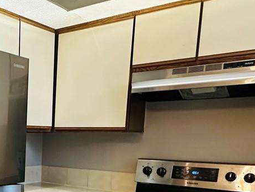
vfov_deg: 27.6
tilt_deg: -11.2
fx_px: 361
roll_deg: -0.6
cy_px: 200
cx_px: -11
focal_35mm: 49
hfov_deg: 34.7
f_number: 2.2
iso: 400
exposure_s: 1/60
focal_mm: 2.22
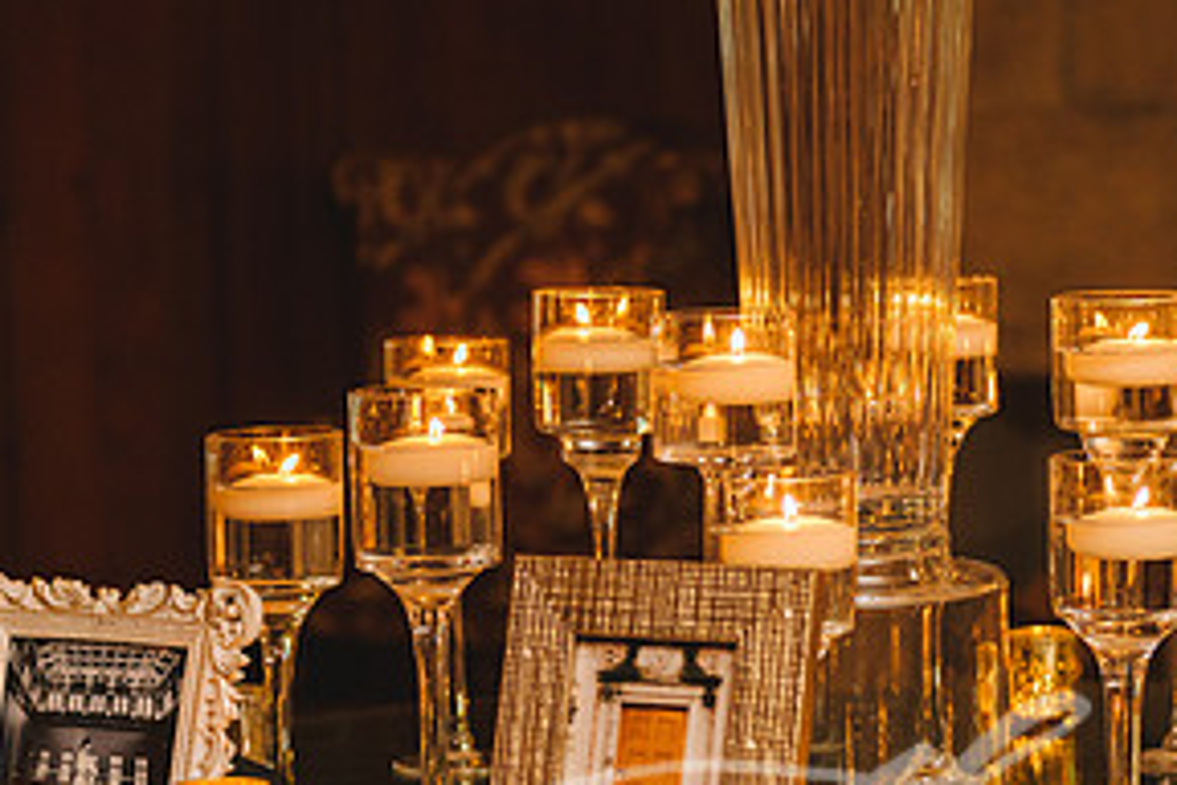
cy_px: 460
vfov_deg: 11.3
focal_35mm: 121
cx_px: 854
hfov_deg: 16.9
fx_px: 3956
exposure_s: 1/160
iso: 1250
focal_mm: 60
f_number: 2.8
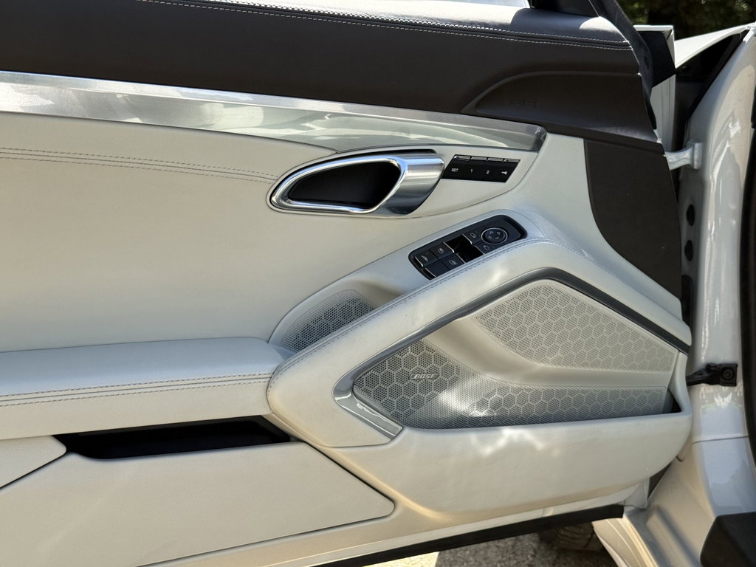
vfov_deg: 30.3
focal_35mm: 48
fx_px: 1048
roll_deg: +1.3
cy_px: 284
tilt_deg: -9.2
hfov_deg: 39.7
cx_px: 378
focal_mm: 6.76
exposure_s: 1/837
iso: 100
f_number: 1.78
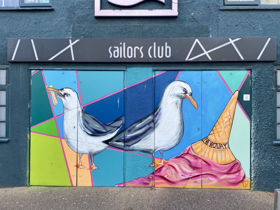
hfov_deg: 67.3
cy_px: 105
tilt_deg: +0.0
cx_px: 140
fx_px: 210
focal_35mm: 26
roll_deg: -0.5
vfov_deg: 53.1
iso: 32
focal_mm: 4.2
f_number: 1.6
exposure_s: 1/801
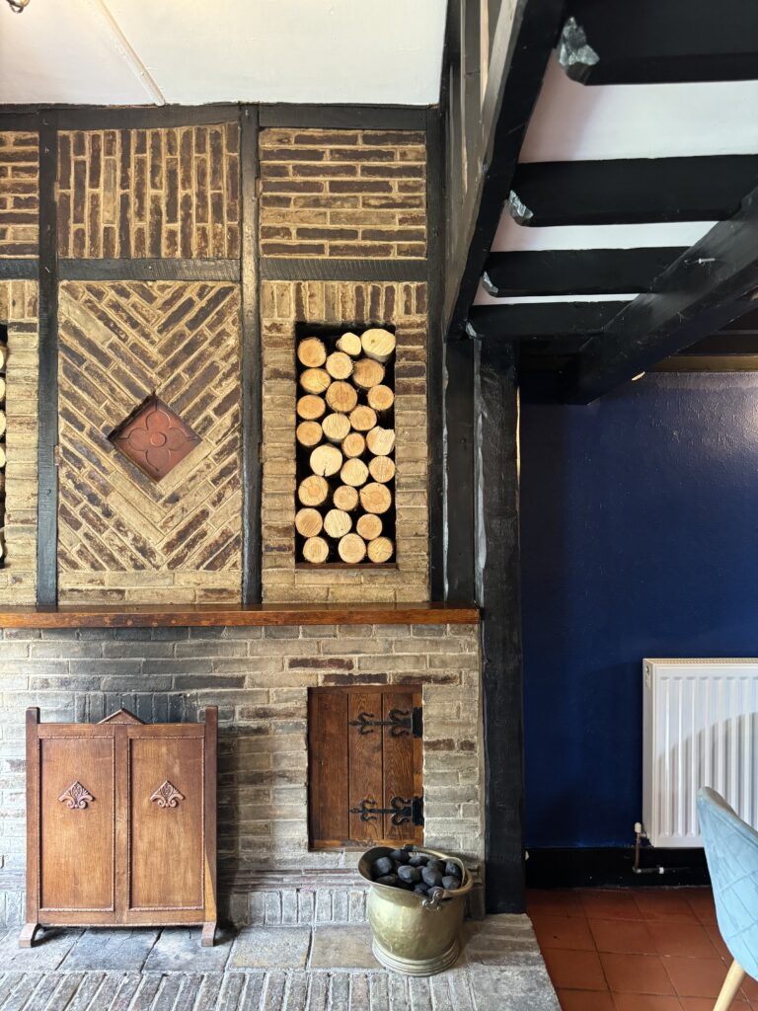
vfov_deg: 71.6
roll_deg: +0.2
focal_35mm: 24
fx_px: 701
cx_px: 379
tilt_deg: +1.1
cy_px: 506
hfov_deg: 56.8
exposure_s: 1/50
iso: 640
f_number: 1.78
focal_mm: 6.76
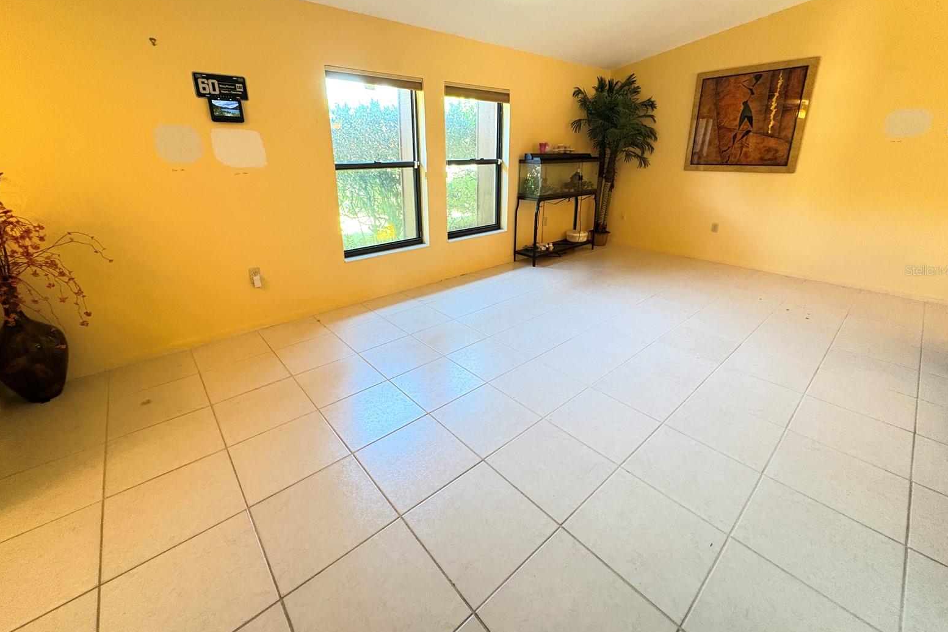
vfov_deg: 76.8
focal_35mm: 15
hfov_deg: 100.4
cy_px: 270
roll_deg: +0.2
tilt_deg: -16.7
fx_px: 395
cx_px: 475
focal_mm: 2.22
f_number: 2.2
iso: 640
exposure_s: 1/40
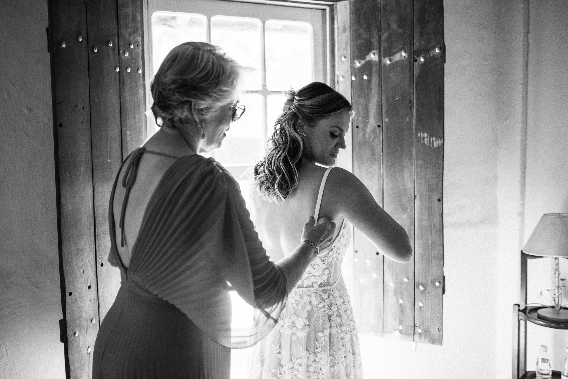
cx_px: 284
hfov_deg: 50.6
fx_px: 601
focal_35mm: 38
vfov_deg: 35.0
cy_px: 190
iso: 1250
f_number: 1.8
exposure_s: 1/640
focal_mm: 35
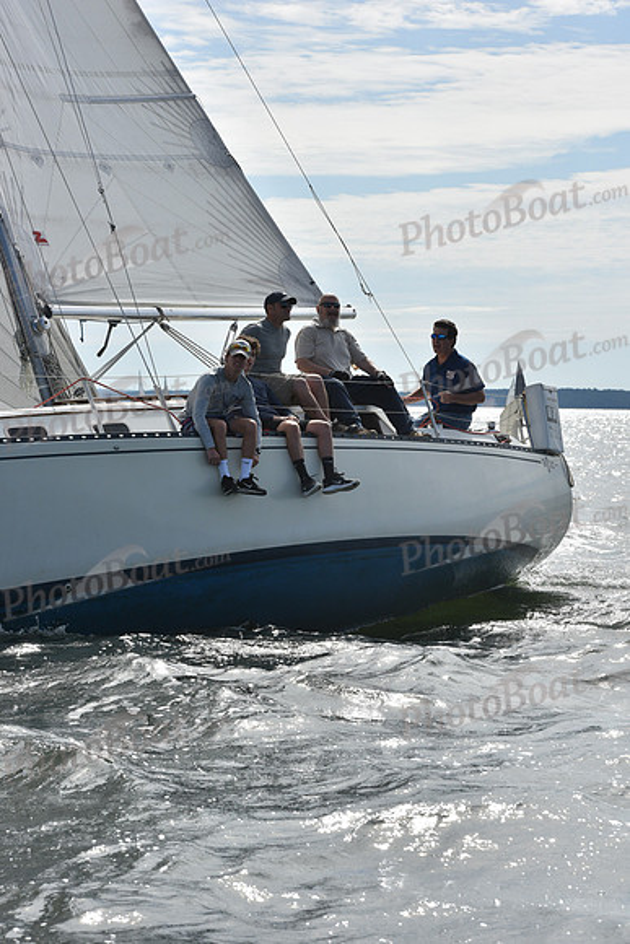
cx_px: 315
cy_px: 472
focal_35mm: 105
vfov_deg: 19.5
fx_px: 2754
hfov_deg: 13.0
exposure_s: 1/1000
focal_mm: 105
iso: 320
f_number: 11
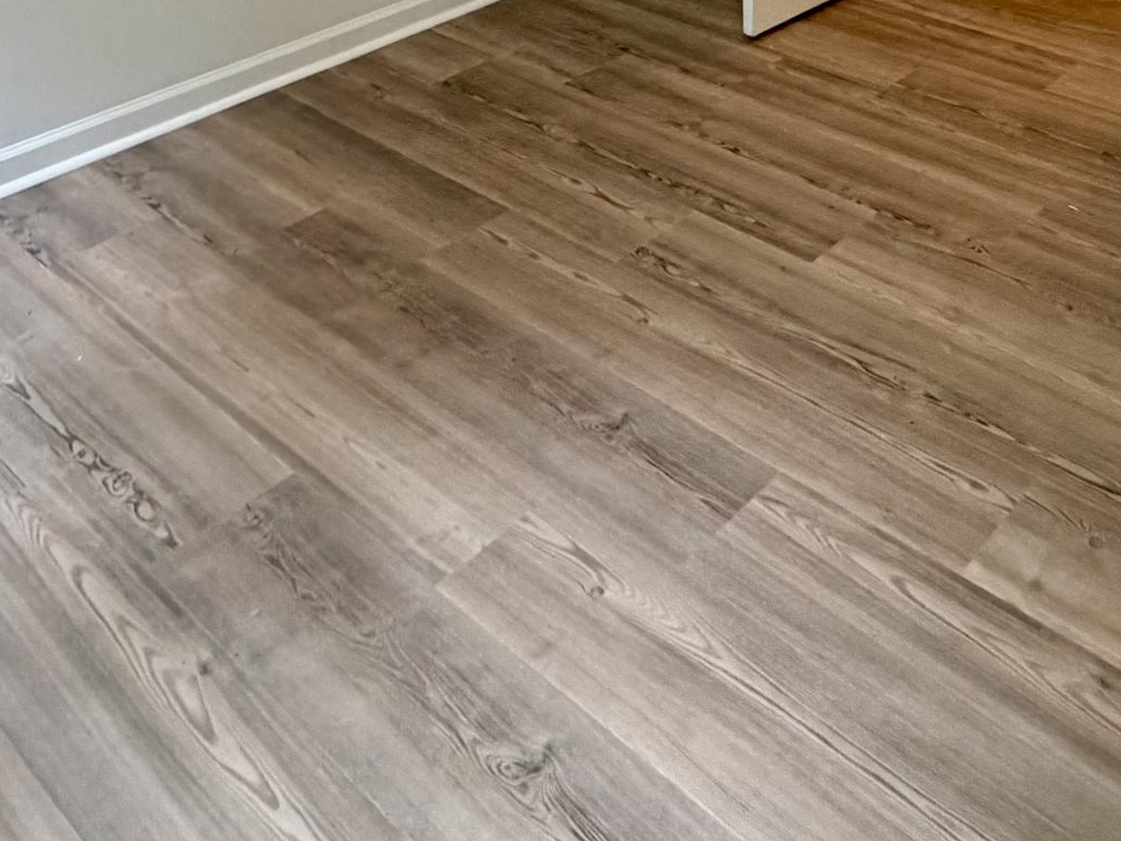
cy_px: -320
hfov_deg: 44.2
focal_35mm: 42
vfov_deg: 27.2
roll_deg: +0.9
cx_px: 733
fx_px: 1360
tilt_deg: -8.7
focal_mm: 2.22
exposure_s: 1/120
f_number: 2.2
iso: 250
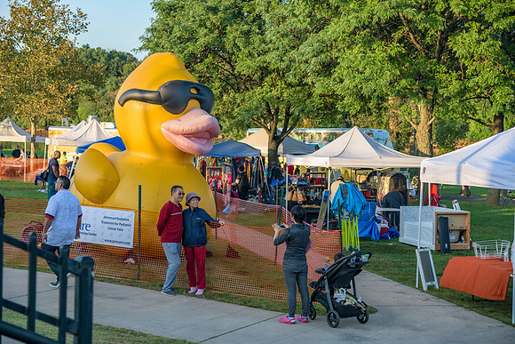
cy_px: 172
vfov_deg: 20.9
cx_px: 258
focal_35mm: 65
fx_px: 930
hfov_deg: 31.0
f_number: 4
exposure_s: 1/200
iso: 200
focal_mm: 65
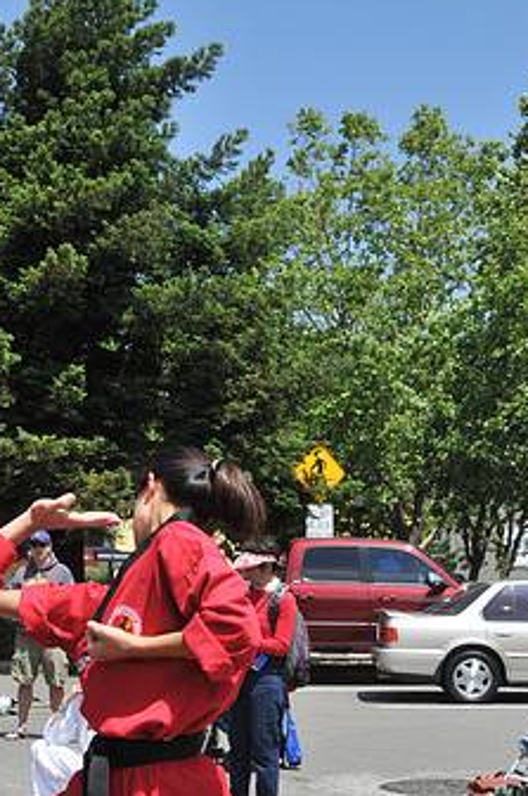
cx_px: 127
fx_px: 1542
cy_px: 583
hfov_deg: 19.3
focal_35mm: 70
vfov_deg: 28.6
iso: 400
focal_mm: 27
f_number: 16
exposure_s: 1/250
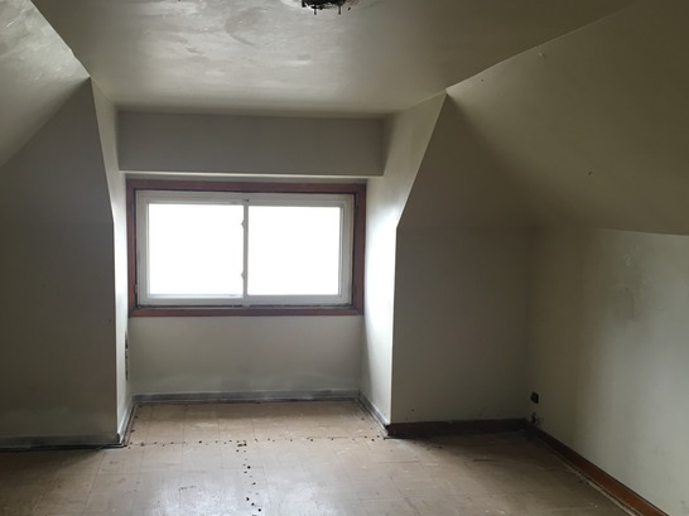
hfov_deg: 53.8
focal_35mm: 34
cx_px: 293
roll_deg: -0.1
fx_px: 676
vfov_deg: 41.7
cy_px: 288
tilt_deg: -7.6
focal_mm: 4.15
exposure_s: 1/30
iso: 64
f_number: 2.2
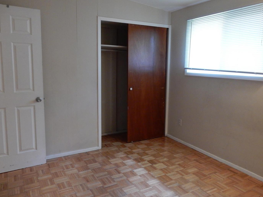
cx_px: 150
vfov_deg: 48.2
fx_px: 220
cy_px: 96
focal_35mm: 29
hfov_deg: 61.4
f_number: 3.7
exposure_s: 1/10
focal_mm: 4.5
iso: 400
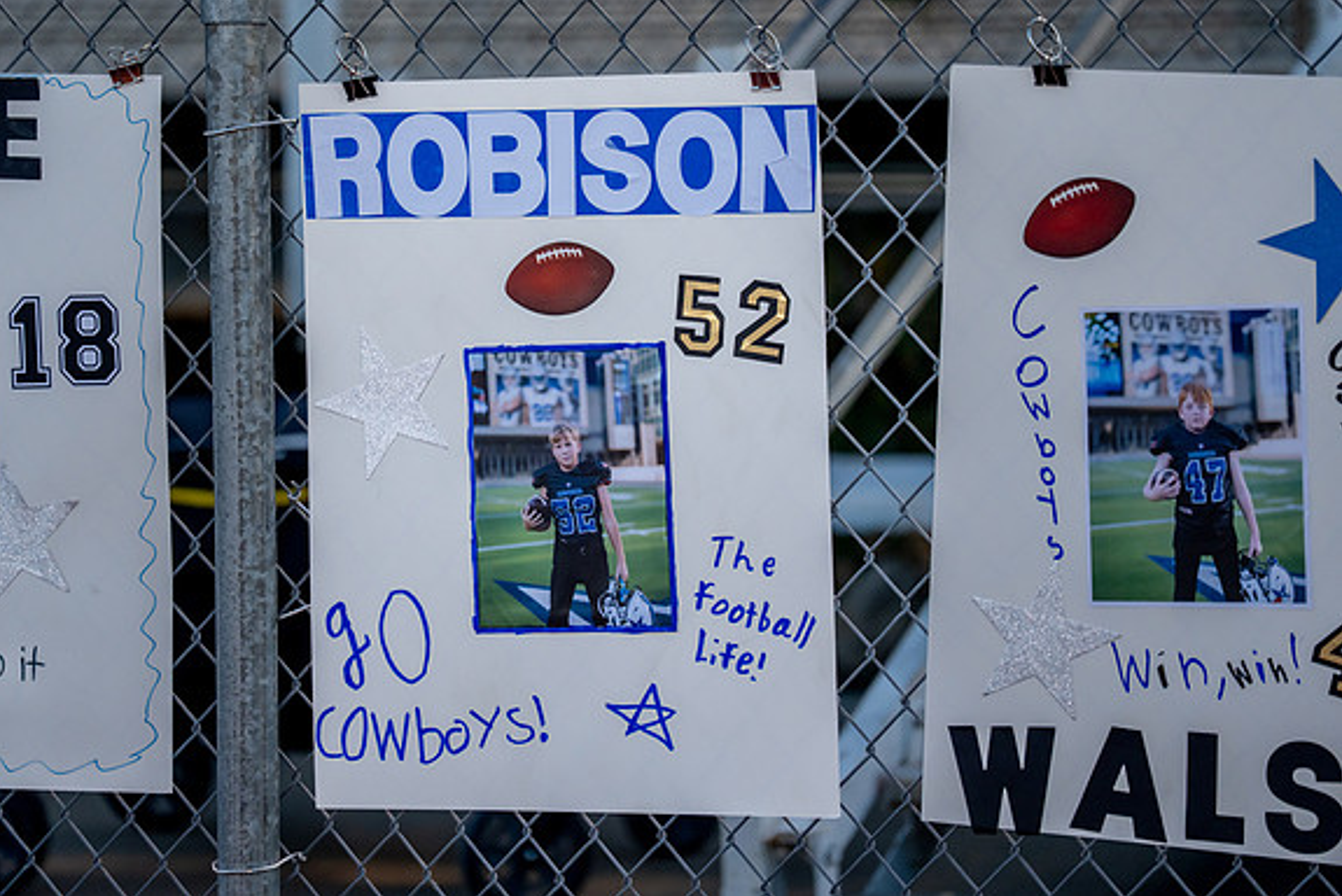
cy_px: 413
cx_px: 568
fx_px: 7459
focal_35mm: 200
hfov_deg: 10.3
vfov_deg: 6.9
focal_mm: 173
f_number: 2.8
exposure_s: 1/1250
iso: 1000
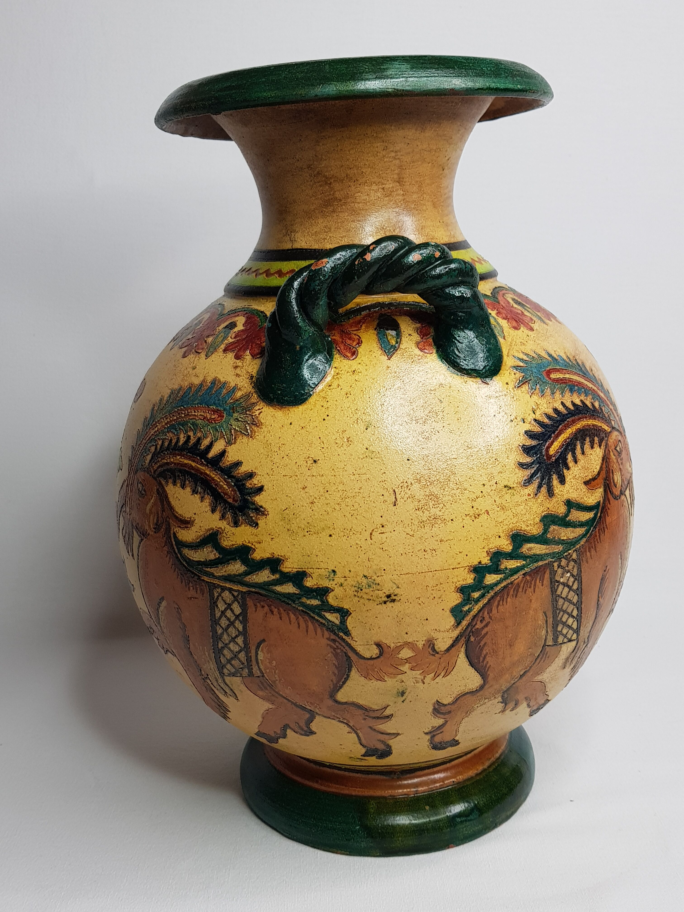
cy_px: 456
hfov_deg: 53.1
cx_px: 342
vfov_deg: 67.3
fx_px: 685
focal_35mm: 26
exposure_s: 1/110
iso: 40
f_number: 1.7
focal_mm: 4.2
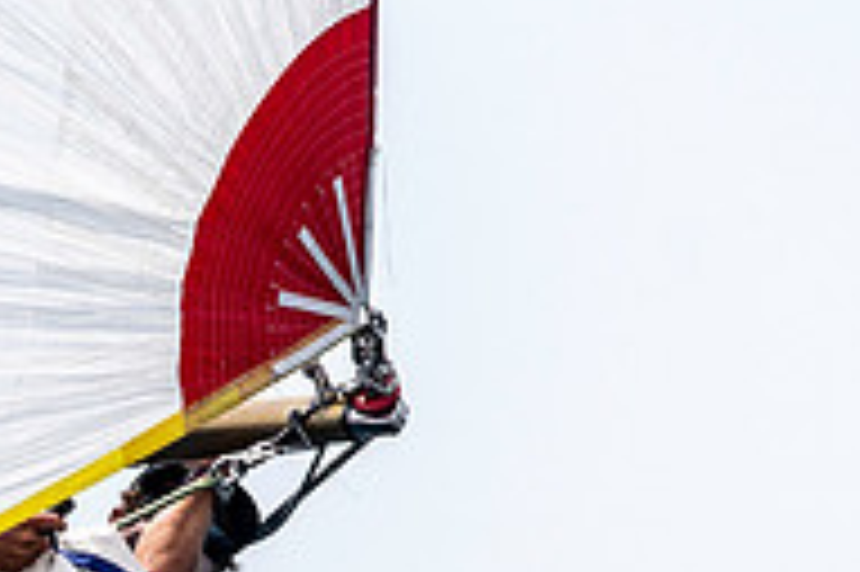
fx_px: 32699
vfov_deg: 1.0
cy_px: 822
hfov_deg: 1.5
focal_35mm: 1370
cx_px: -113
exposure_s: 1/3200
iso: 320
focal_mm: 300
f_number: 5.6
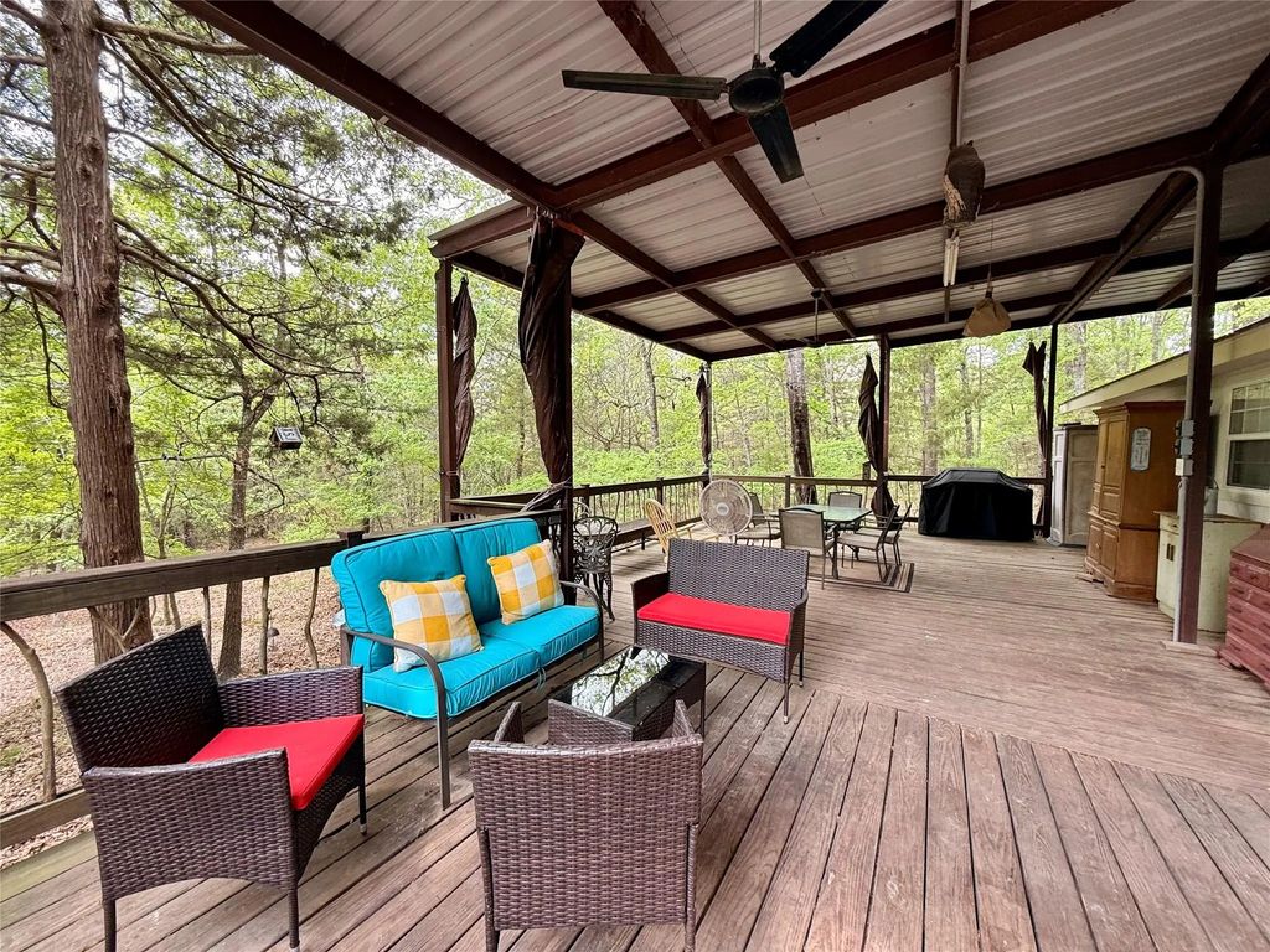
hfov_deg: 102.1
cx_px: 635
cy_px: 476
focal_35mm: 14
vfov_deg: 85.7
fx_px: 514
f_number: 2.2
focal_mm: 2.22
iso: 80
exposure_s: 1/99
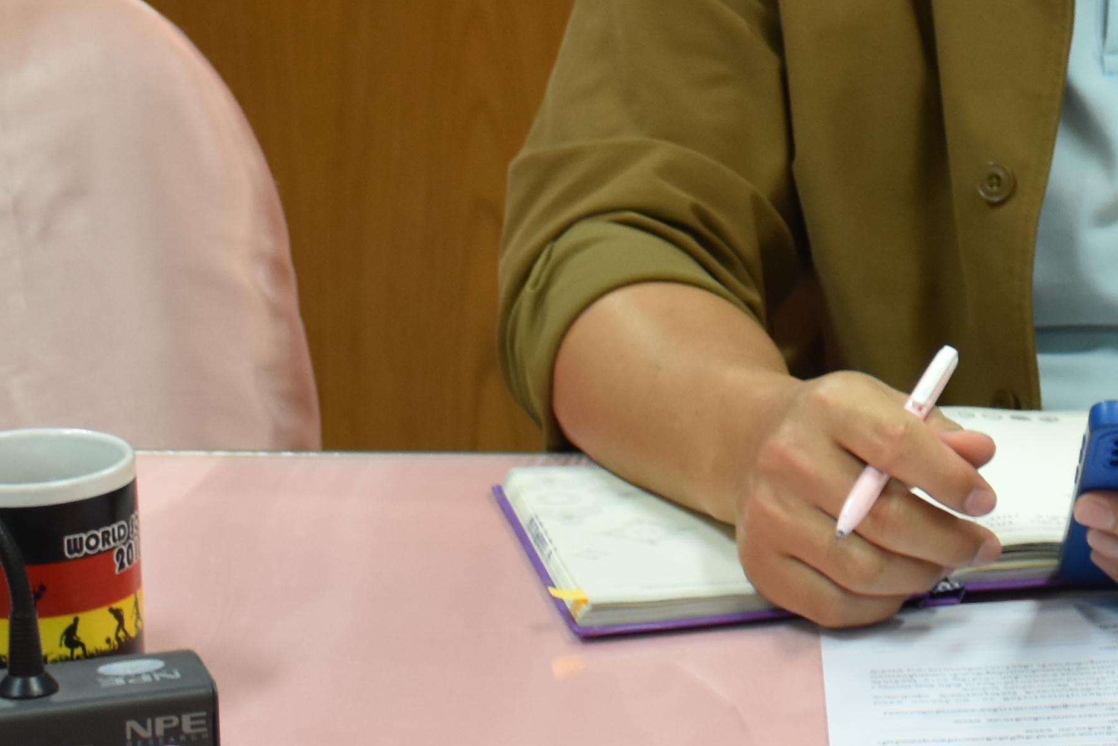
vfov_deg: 7.7
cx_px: 1292
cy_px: -88
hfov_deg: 11.4
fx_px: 5487
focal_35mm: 177
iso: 640
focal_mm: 35
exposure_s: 1/60
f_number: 4.2
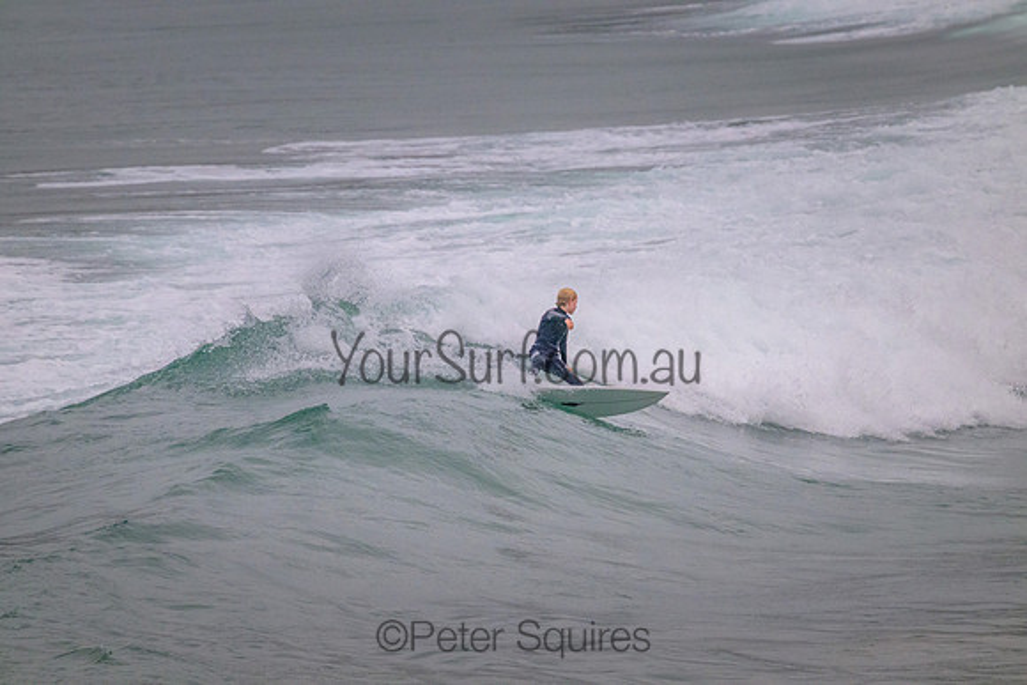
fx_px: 22826
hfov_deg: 2.6
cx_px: 514
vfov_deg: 1.7
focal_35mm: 800
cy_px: 342
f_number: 11
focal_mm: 800
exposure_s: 1/1250
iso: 3600
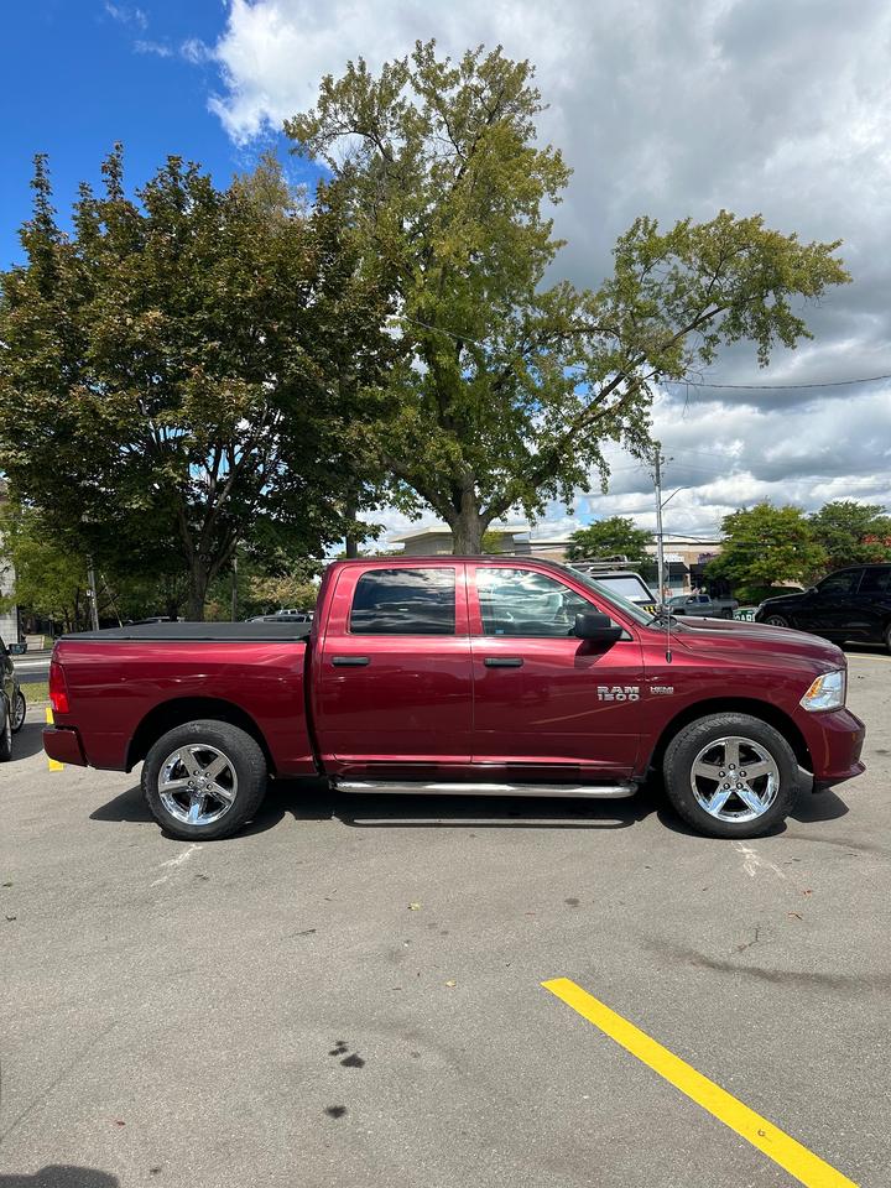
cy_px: 594
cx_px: 446
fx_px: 824
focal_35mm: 24
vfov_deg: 71.6
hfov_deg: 56.8
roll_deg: +1.9
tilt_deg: +2.1
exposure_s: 1/3717
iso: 80
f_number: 1.78
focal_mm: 6.86
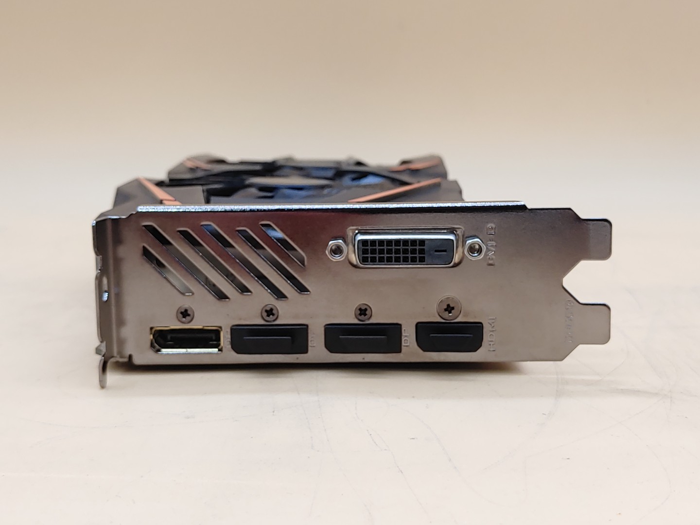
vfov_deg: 29.7
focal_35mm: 49
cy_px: 262
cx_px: 350
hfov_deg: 38.9
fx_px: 991
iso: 50
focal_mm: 4.36
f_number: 1.8
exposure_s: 1/120
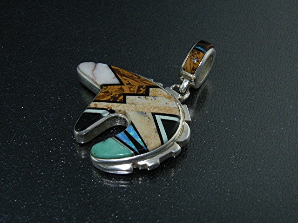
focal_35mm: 68
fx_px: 585
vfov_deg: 21.6
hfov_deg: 28.6
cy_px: 112
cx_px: 149
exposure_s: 1/30
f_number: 8.2
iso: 598
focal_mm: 12.2
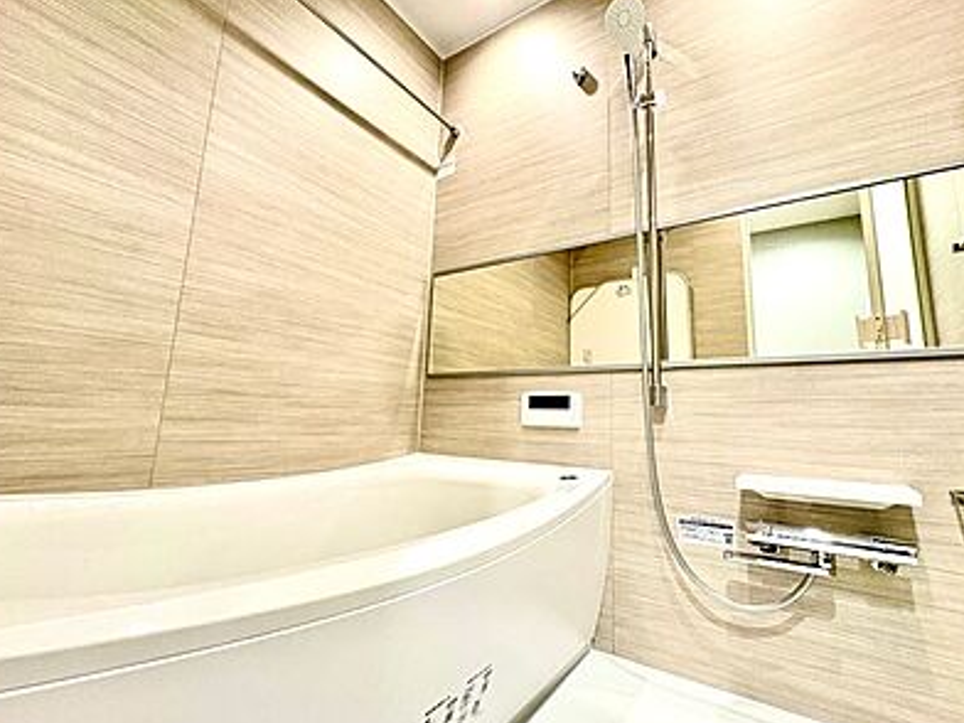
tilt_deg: +9.9
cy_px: 349
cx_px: 516
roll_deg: -1.1
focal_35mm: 16
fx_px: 446
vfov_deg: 78.1
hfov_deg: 94.3
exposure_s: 1/50
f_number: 2.2
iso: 500
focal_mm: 2.22
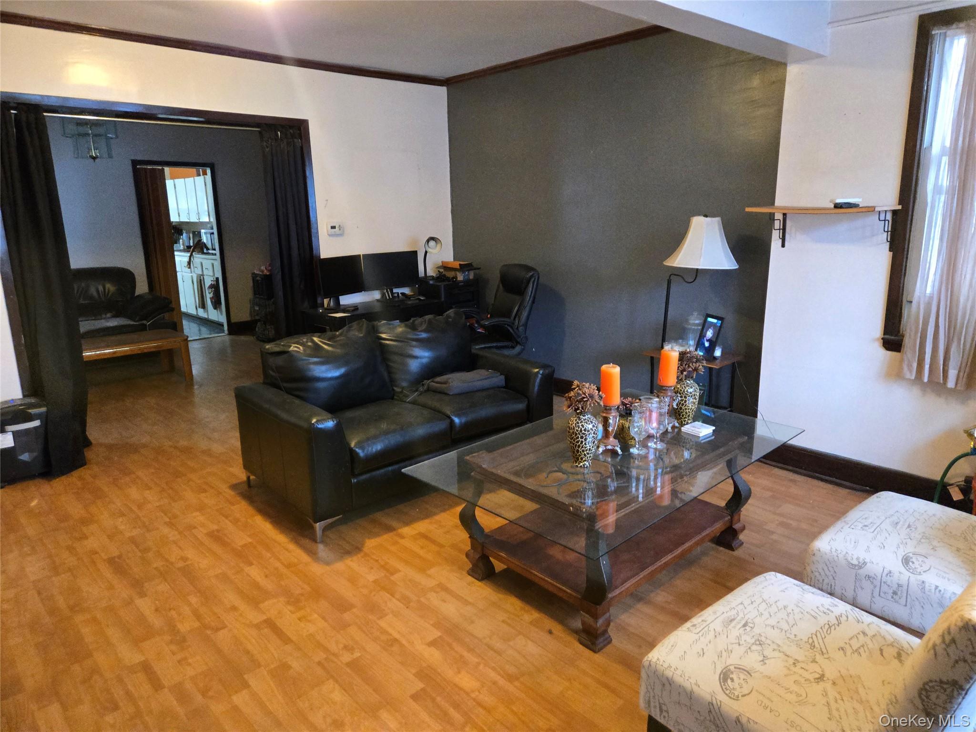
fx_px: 648
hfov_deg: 73.9
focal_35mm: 23
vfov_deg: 58.9
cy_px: 366
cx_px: 488
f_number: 1.8
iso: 1600
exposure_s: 1/60
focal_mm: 5.4
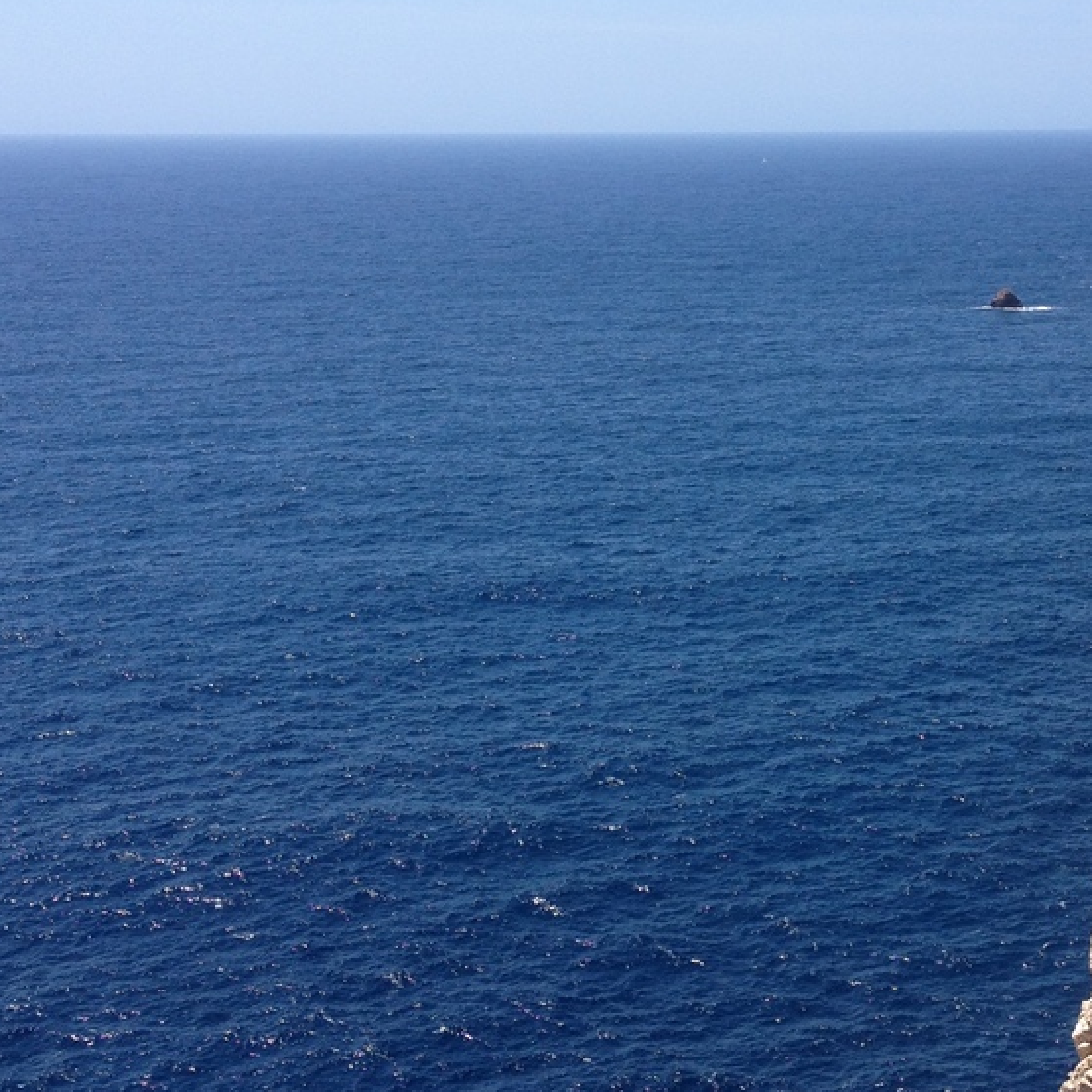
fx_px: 2391
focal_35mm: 67
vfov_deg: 25.7
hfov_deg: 25.5
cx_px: 790
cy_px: 534
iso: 50
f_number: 2.4
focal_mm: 4.28
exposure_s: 1/1346
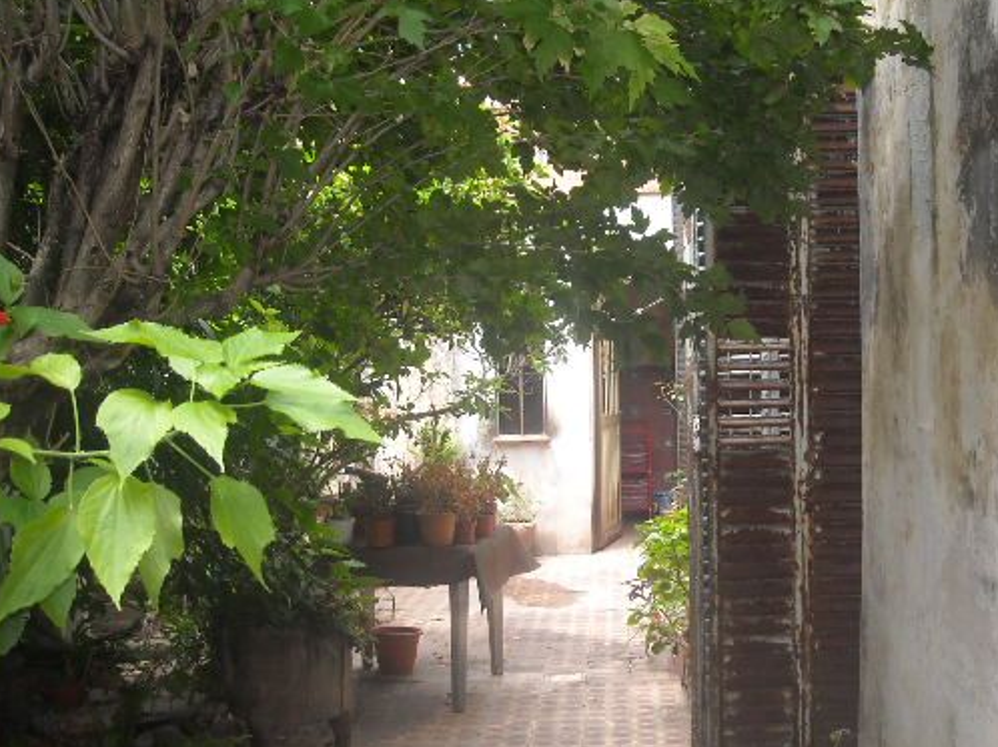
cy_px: 403
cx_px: 589
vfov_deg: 32.1
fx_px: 1297
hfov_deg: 41.9
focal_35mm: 45
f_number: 2.8
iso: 64
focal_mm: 5.7
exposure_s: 1/96
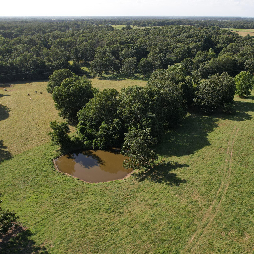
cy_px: 125
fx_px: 241
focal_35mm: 29
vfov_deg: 55.6
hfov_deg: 54.8
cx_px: 162
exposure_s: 1/160
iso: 100
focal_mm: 8.38
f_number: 2.8
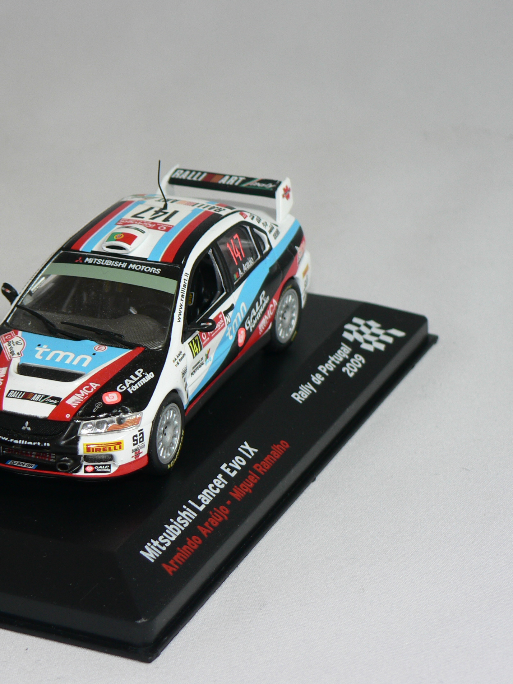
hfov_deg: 12.6
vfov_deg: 16.8
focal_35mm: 117
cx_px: 121
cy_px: 343
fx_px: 2312
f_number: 3.2
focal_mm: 14.5
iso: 80
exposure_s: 1/60
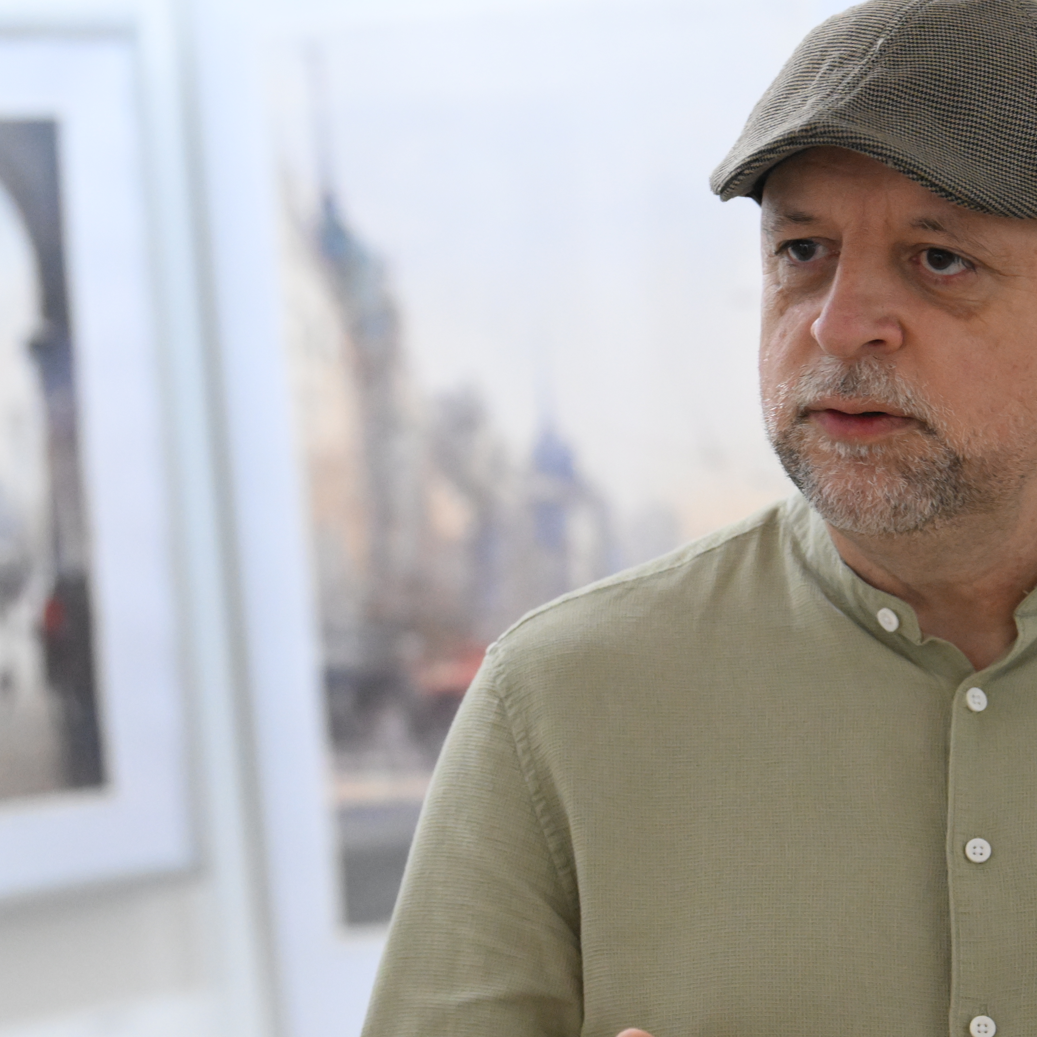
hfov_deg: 9.7
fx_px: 6135
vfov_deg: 9.7
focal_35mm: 181
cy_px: 646
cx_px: 708
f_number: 4
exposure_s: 1/250
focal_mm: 105
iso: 6400
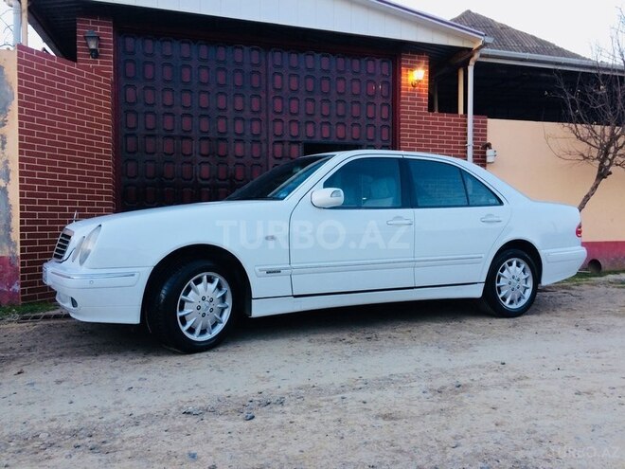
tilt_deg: +0.4
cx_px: 312
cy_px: 234
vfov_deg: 48.2
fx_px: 524
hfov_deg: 61.7
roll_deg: +1.1
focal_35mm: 29
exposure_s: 1/33
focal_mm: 4.15
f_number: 2.2
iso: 50
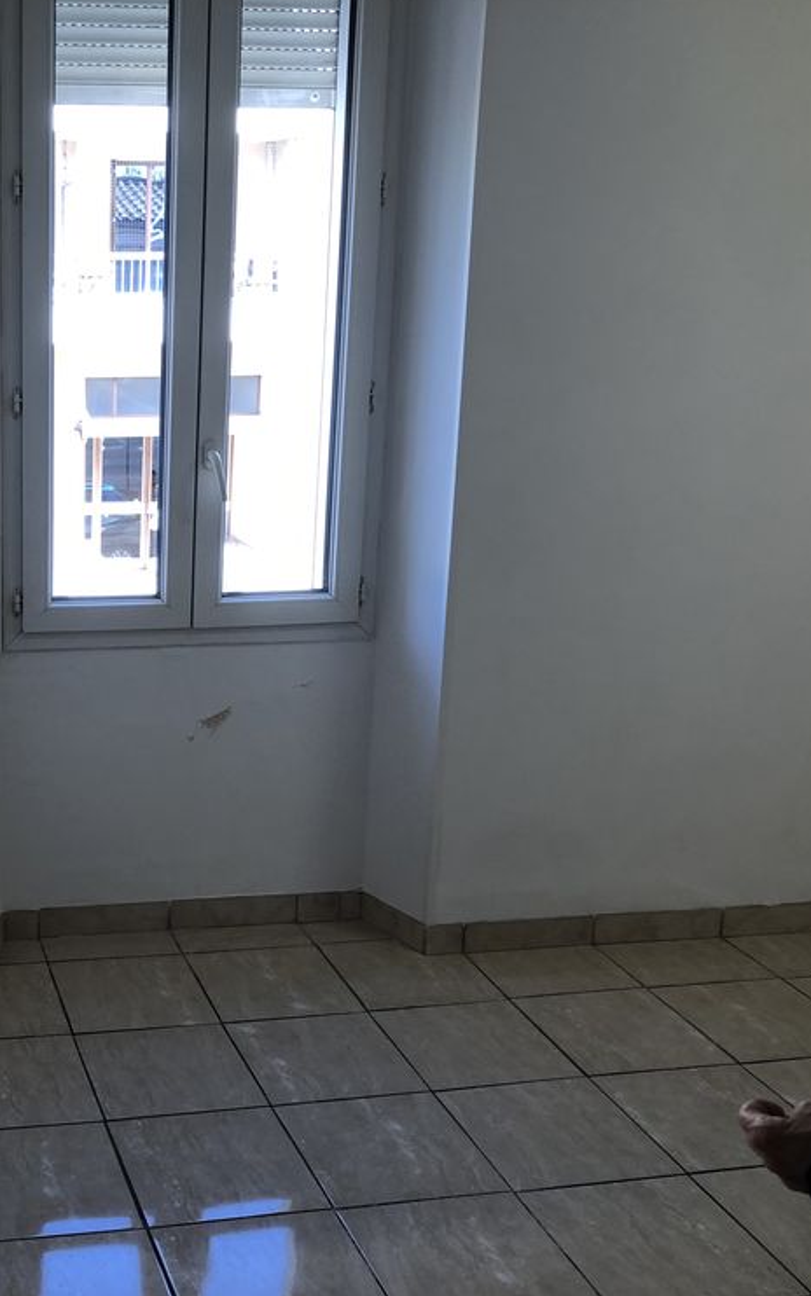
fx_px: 1414
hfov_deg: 29.6
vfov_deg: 49.3
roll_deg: +0.8
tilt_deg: -14.8
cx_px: -23
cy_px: 643
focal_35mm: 40
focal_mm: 3.99
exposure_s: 1/100
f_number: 1.8
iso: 40
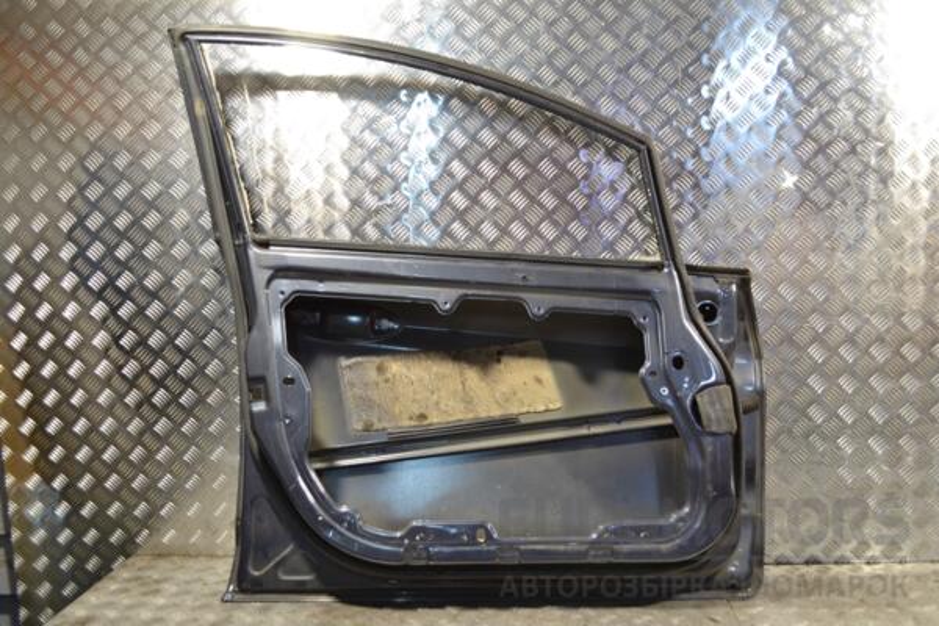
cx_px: 470
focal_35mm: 33
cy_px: 313
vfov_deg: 40.0
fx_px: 861
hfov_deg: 57.2
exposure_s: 1/30
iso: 160
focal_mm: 22
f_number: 3.8
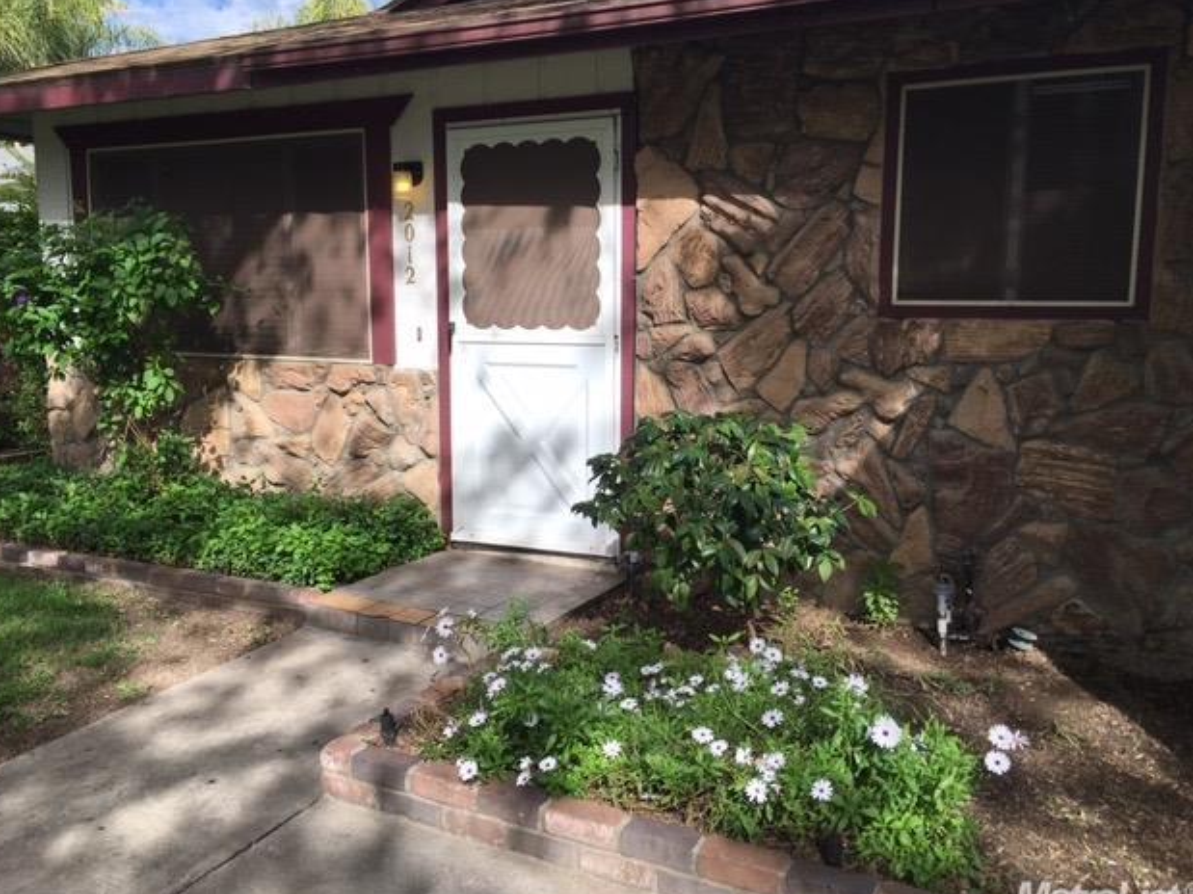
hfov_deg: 60.0
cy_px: 457
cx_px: 590
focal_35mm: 30
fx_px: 1034
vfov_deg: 46.8
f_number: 2.2
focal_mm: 4.15
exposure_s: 1/1148
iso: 25
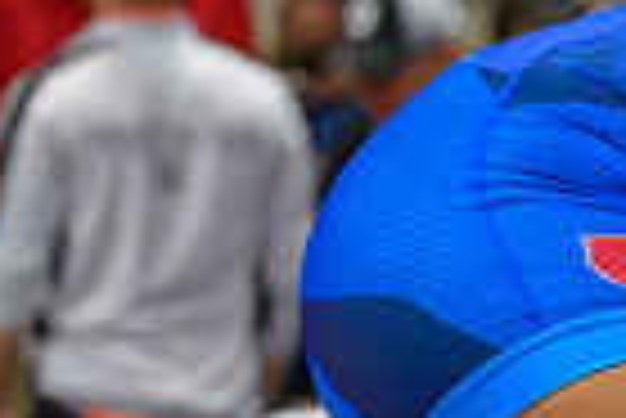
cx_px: 1219
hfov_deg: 3.5
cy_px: 726
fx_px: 10253
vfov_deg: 2.3
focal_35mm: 589
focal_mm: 98
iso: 9000
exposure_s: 1/800
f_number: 2.8
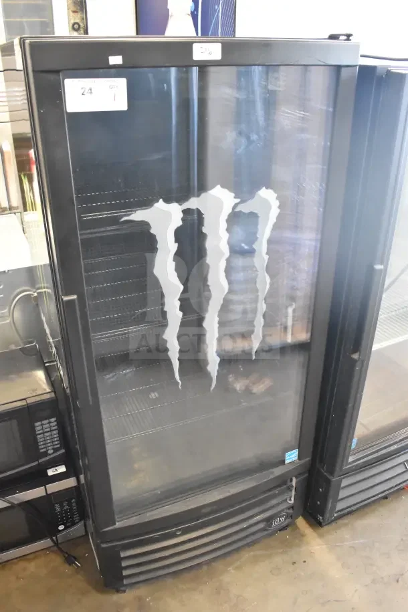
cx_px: 204
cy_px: 306
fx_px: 510
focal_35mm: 30
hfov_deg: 43.6
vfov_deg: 61.9
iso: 6400
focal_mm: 20
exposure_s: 1/50
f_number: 3.5
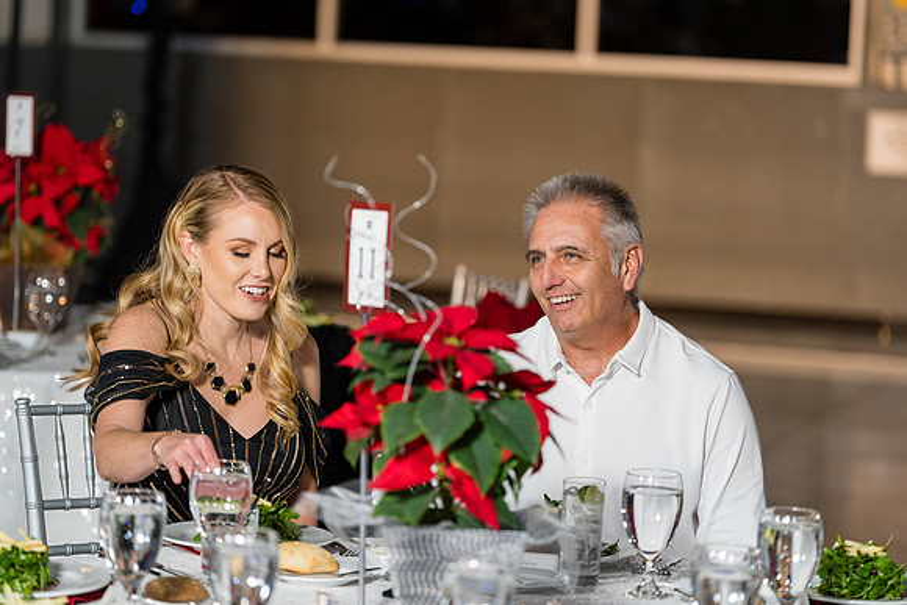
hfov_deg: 15.4
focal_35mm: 133
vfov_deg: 10.3
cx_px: 454
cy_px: 302
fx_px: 3351
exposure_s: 1/250
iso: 2500
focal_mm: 133
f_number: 2.8
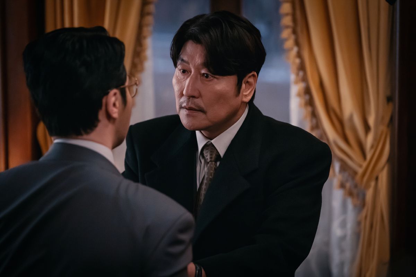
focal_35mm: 113
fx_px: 1306
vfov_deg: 12.1
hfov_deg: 18.1
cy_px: 138
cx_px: 208
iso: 6400
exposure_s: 1/100
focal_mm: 113
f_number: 2.8
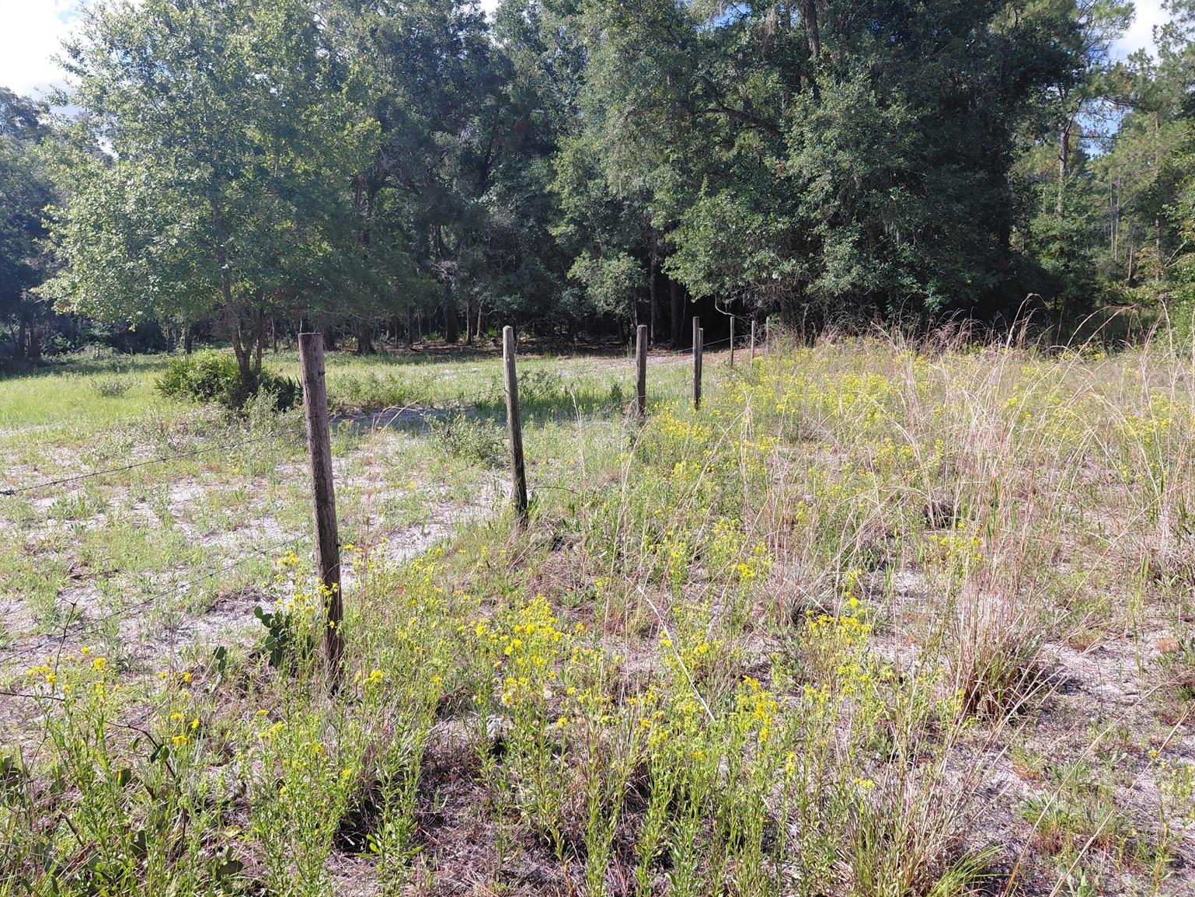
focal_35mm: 26
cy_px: 437
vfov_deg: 53.1
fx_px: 898
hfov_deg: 67.3
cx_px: 585
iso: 50
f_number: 1.8
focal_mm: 4.69
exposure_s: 1/1352
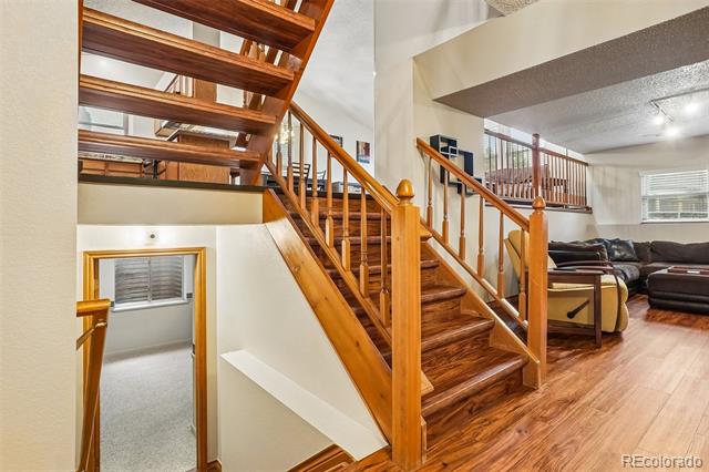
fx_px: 354
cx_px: 354
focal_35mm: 18
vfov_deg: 67.3
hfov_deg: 90.0
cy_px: 236
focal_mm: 12
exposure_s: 1/4
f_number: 8
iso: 400
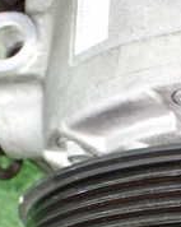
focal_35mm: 125
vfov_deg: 15.1
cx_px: 266
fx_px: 838
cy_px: 241
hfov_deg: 11.8
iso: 1000
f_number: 2.7
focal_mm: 6.83
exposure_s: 1/40
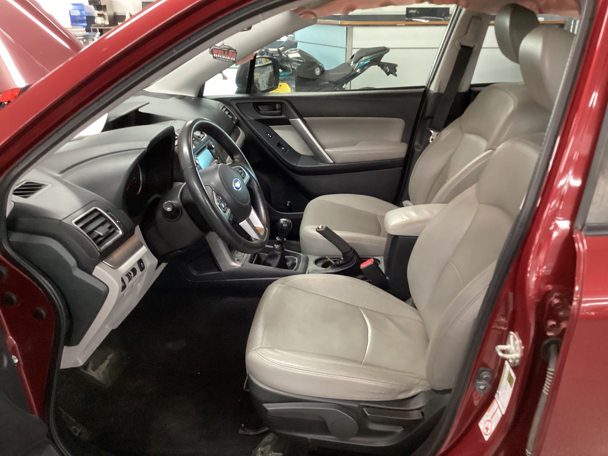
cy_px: 228
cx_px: 304
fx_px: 544
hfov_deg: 58.4
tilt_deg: -23.6
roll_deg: +0.4
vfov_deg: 45.4
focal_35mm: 31
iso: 500
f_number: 2.4
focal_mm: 3.3
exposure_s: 1/30
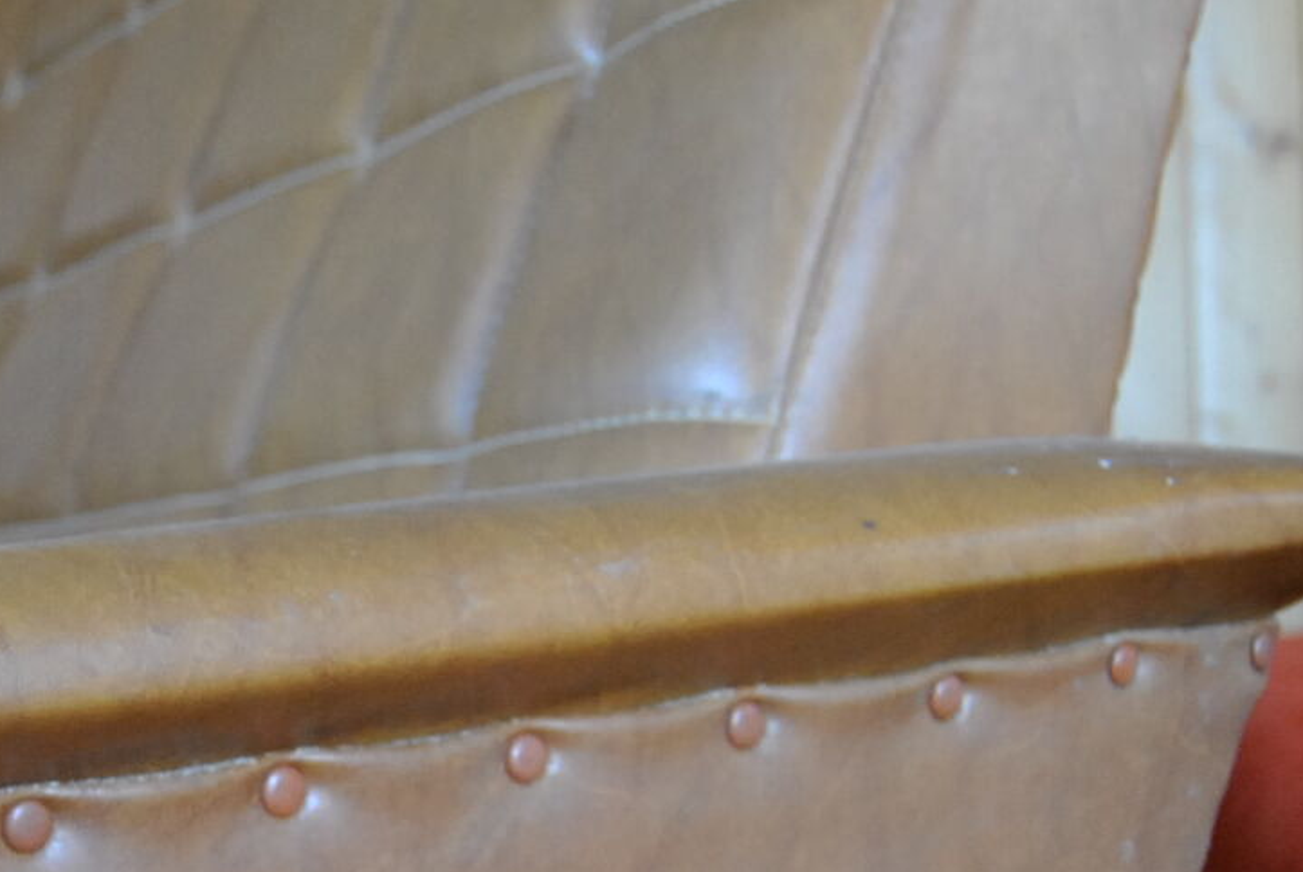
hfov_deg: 24.9
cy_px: 935
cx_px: -85
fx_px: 2766
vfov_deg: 17.4
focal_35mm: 76
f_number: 3.5
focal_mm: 19
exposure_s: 1/30
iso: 800
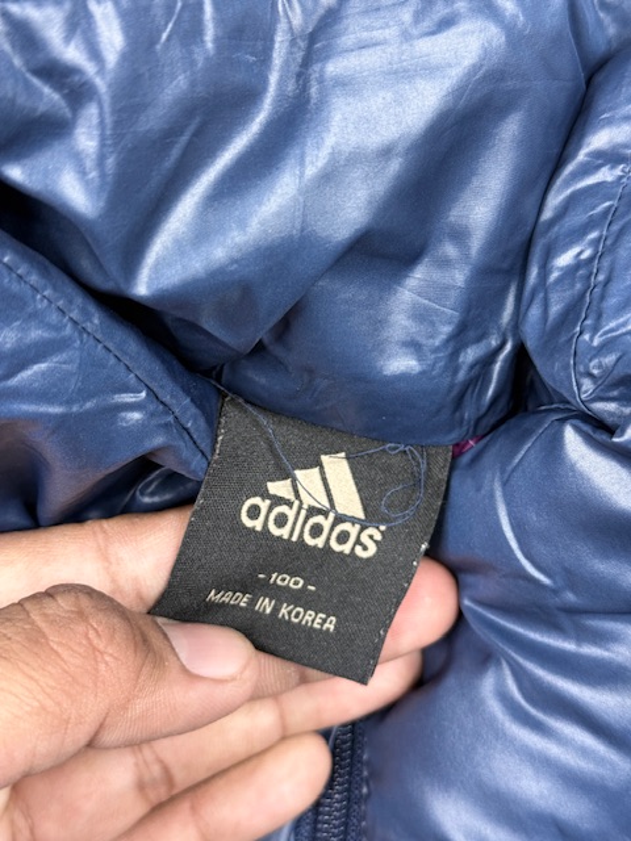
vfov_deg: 39.7
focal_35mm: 48
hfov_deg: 30.3
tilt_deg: -66.5
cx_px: 316
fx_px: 1167
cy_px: 420
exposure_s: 1/50
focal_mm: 6.76
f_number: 1.78
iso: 100
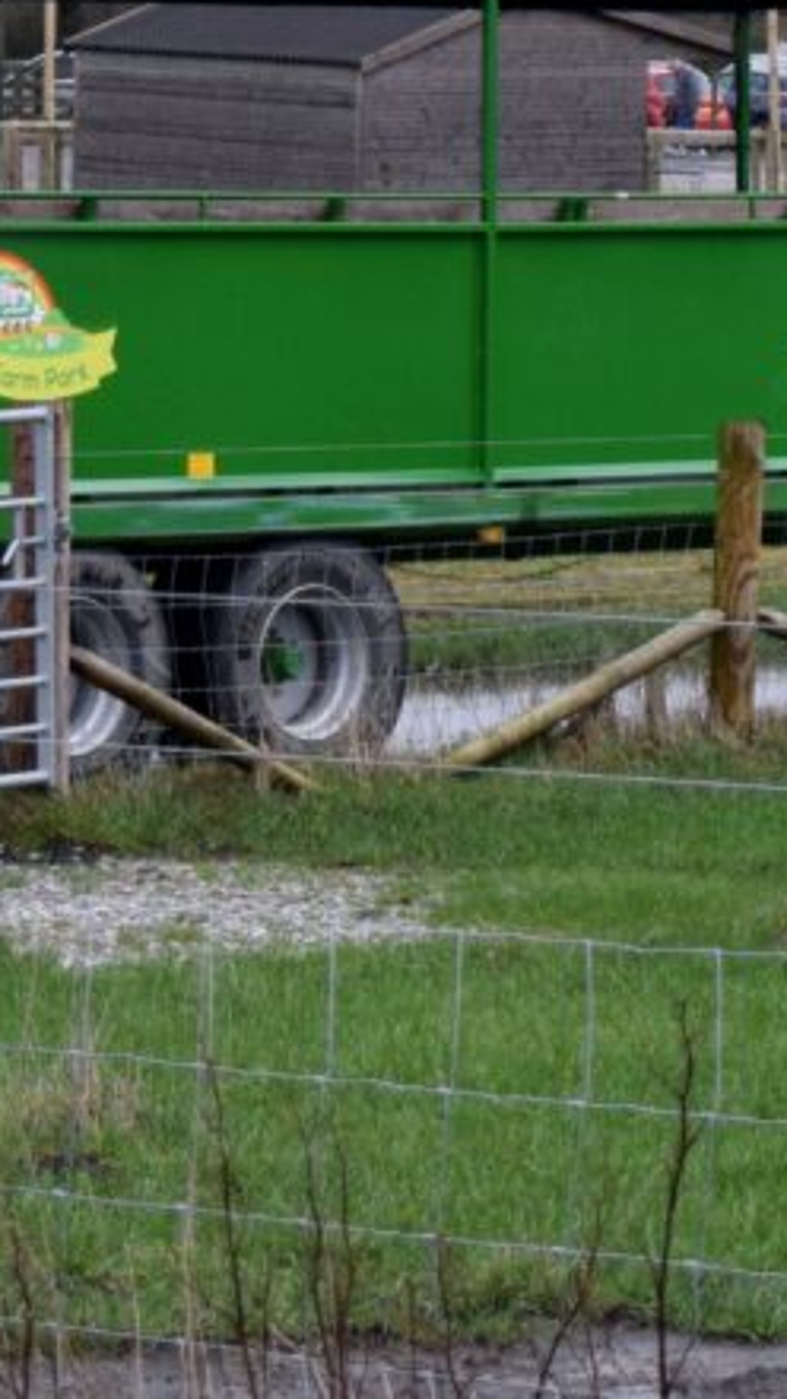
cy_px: 282
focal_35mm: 236
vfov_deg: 9.1
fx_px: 8757
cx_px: 704
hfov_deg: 5.1
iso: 640
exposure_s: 1/1000
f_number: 5
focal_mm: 46
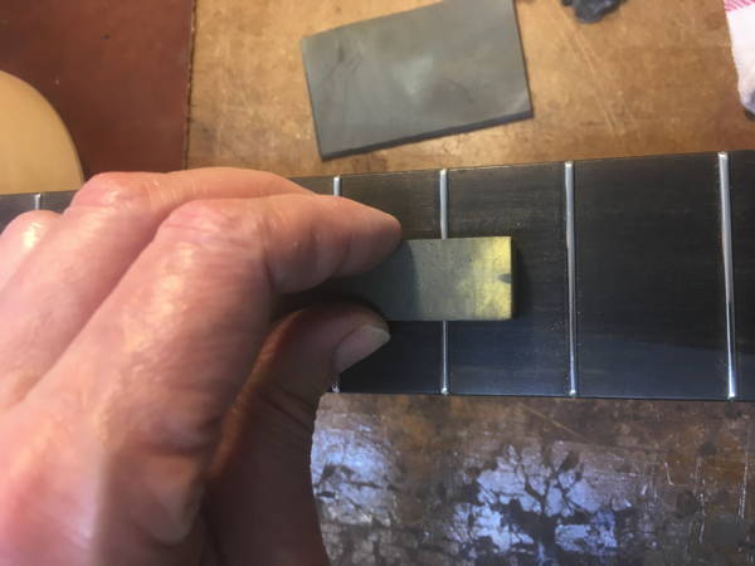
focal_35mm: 29
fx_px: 633
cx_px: 378
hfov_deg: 61.7
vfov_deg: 48.2
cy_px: 283
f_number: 2.2
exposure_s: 1/33
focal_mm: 4.15
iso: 80
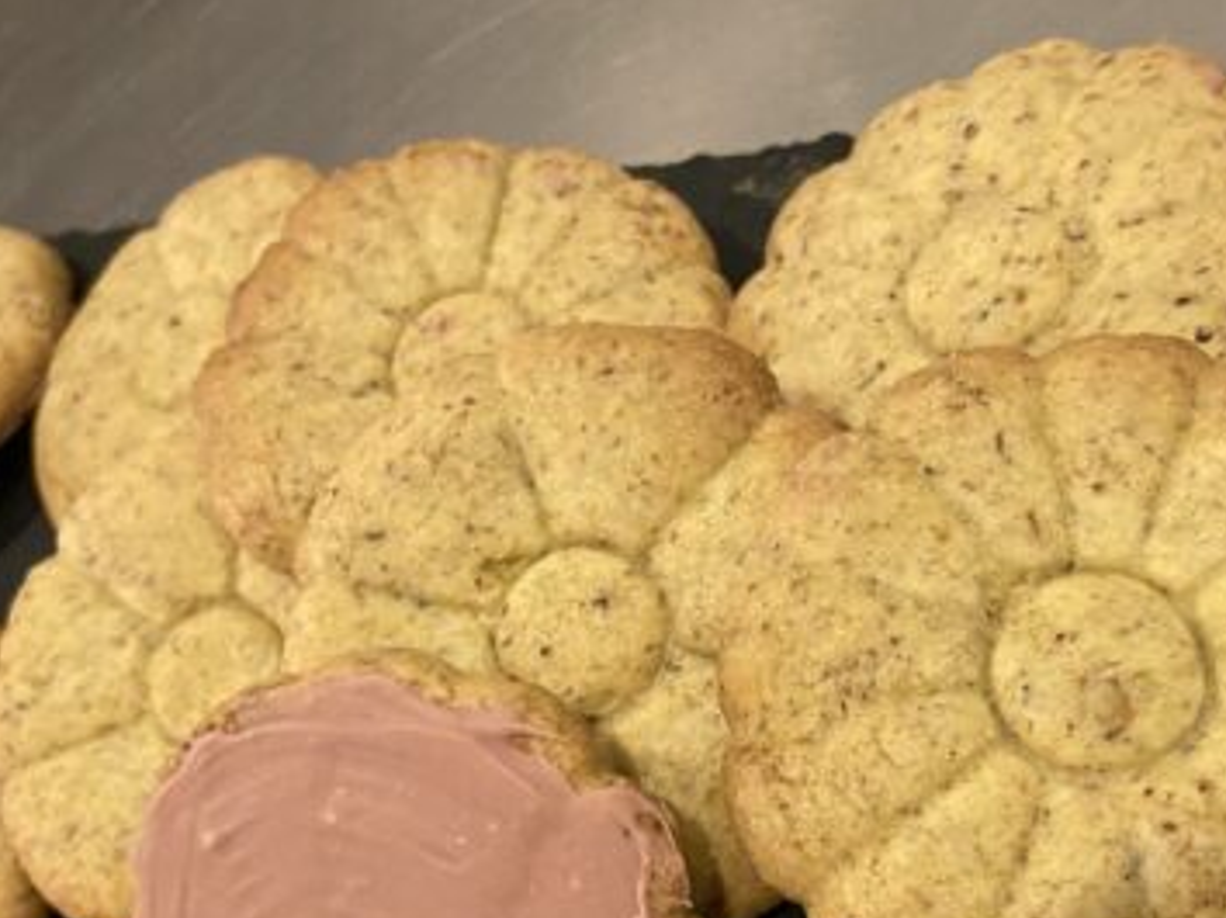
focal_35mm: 49
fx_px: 1734
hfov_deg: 38.9
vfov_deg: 29.3
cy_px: 665
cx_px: 687
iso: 500
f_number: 1.8
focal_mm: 4.25
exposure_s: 1/33
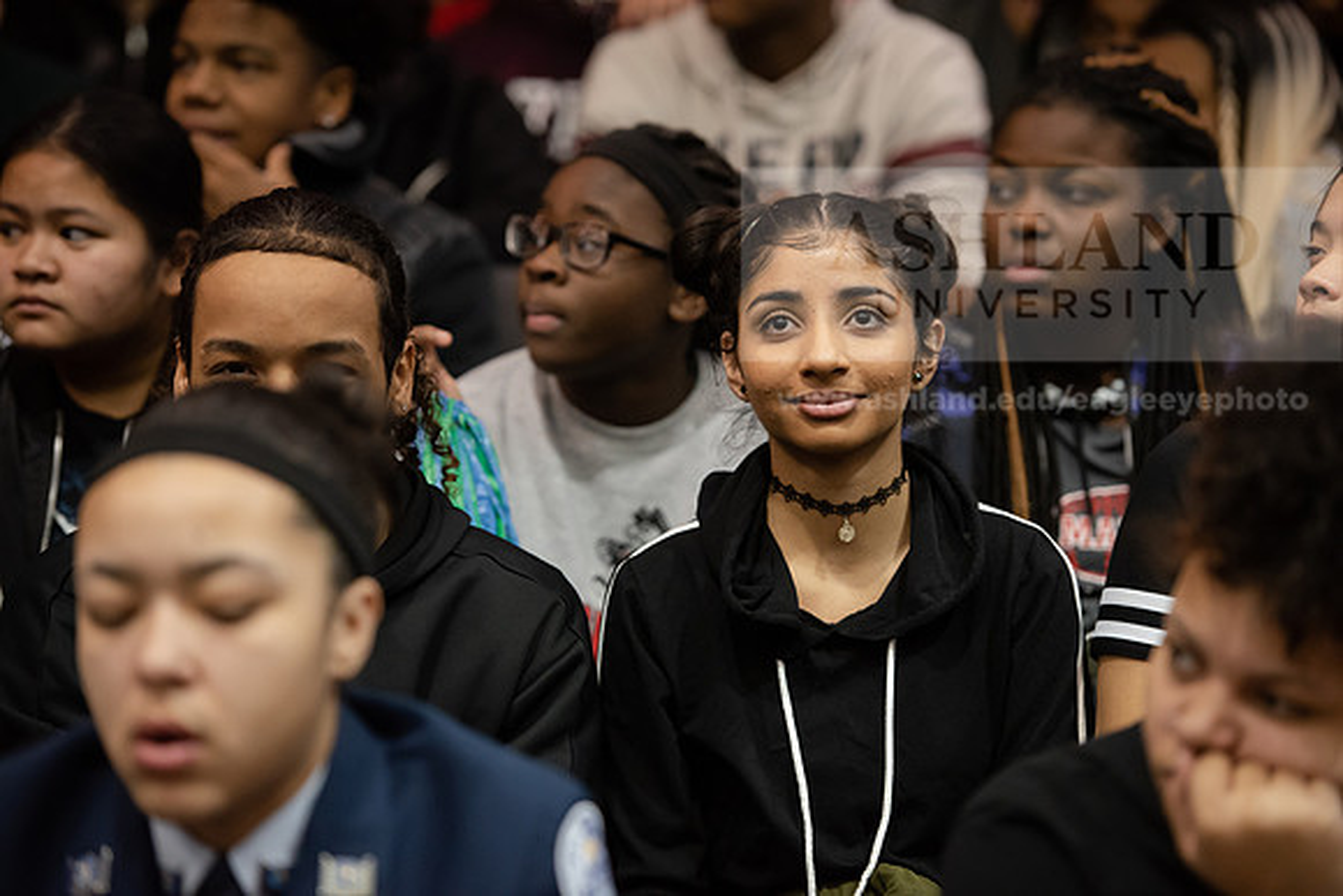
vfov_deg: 9.8
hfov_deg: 14.7
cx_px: 672
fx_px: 5224
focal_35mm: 140
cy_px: 448
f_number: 2.8
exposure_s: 1/200
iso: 2500
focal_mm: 140
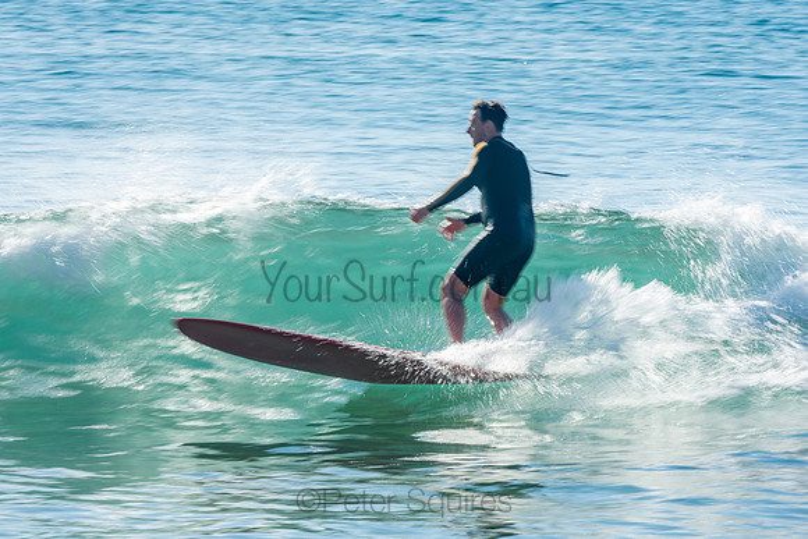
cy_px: 270
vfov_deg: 2.6
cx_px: 404
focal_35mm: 525
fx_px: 11786
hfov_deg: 3.9
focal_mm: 350
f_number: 18
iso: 100
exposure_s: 1/50
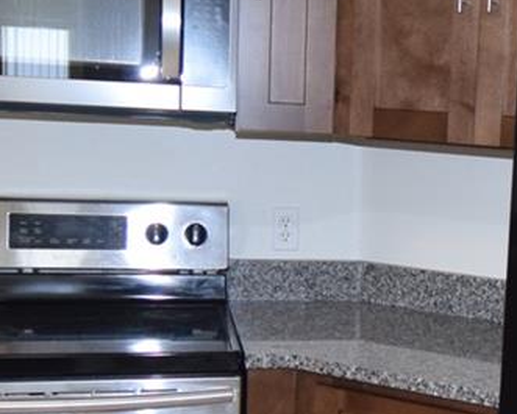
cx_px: 537
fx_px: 1041
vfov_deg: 22.4
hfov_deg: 26.2
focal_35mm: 68
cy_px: 283
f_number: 3.5
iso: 800
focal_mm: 10
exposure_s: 1/60
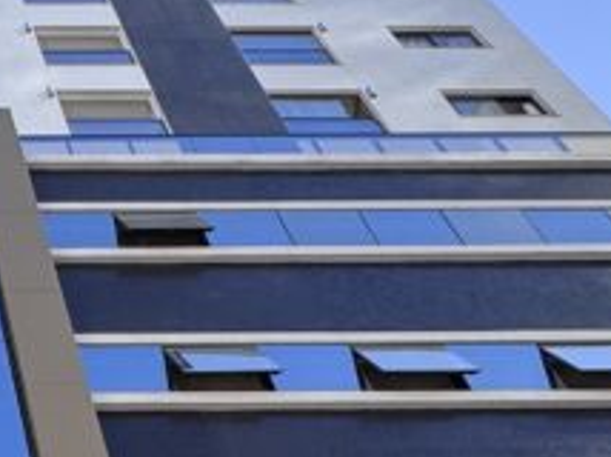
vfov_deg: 20.3
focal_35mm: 67
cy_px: 571
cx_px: -214
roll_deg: -0.1
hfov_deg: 24.7
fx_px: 1181
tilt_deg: +42.8
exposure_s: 1/401
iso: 40
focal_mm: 2.22
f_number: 2.2
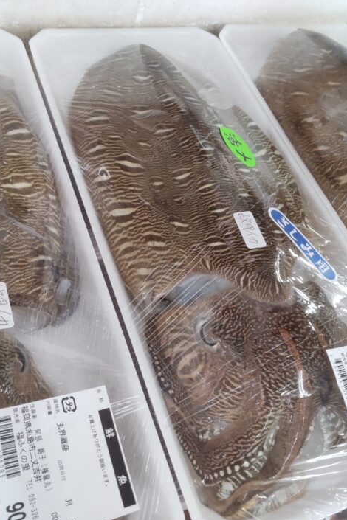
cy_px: 263
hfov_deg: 38.8
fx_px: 492
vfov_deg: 55.8
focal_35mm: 34
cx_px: 149
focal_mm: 3.43
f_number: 2
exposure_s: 1/60
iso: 221
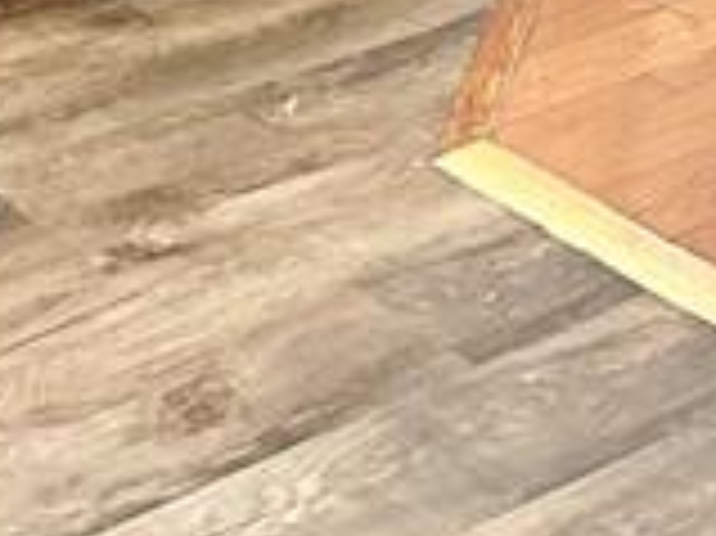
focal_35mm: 155
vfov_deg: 8.5
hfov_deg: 12.0
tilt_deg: -7.5
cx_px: 1162
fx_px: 3204
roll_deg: -3.6
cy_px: -856
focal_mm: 6.86
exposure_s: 1/60
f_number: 1.78
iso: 200
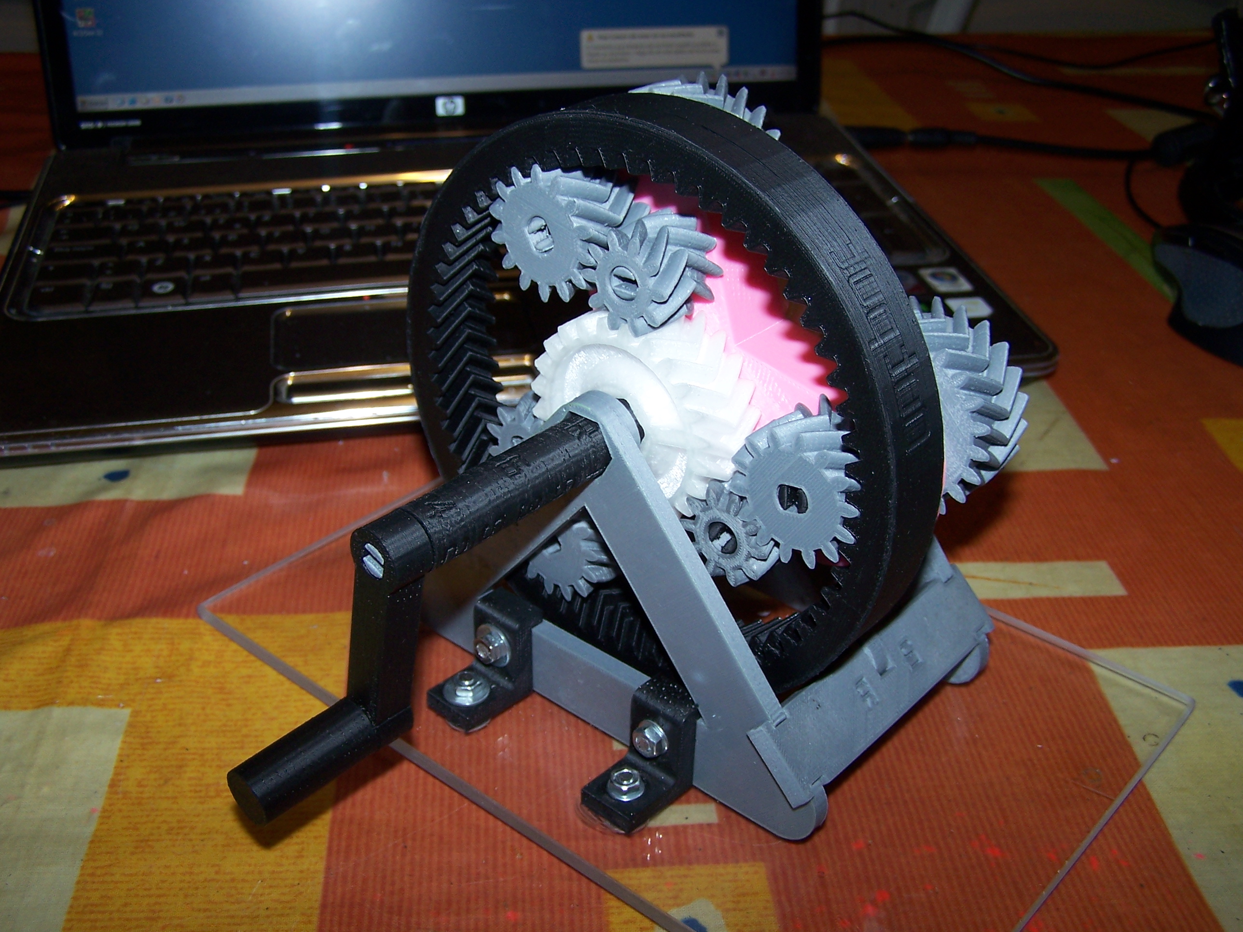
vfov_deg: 37.7
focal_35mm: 38
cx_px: 622
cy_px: 466
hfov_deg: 49.0
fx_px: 1365
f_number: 2.8
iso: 80
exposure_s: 1/60
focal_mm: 6.3
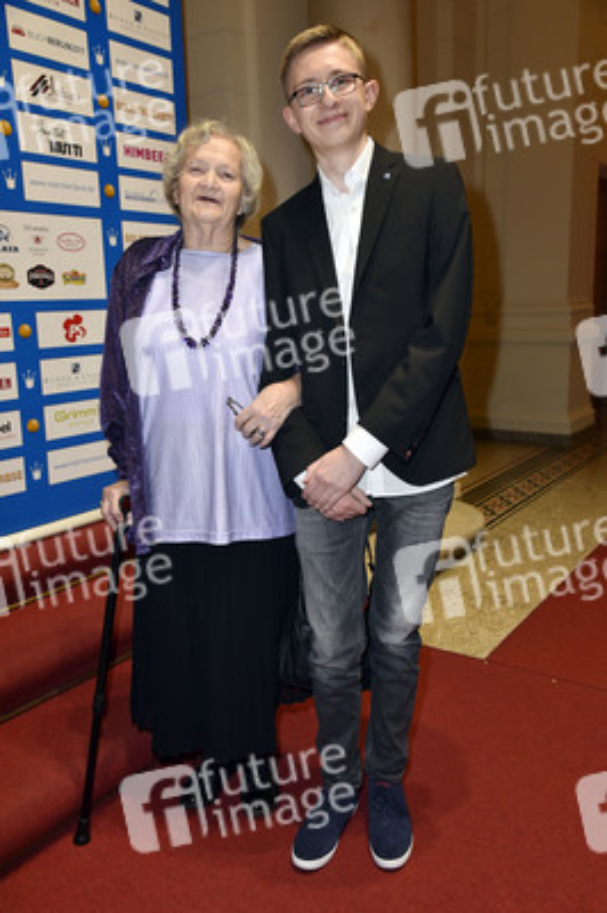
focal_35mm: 30
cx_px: 304
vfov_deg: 62.0
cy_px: 456
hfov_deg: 43.5
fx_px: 760
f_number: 5.6
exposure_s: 1/100
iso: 1000
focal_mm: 30
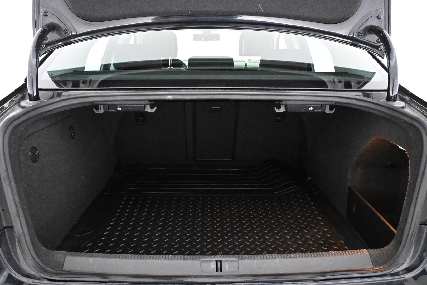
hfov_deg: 59.5
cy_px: 142
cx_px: 214
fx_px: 374
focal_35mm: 32
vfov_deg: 41.7
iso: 7200
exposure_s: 1/60
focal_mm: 21
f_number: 4
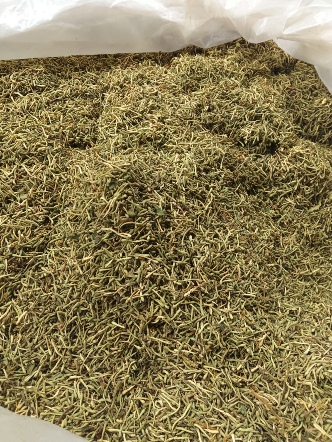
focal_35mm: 27
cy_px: 221
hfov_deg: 51.3
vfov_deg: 65.3
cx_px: 166
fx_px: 345
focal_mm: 3.66
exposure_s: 1/50
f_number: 2.2
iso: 132
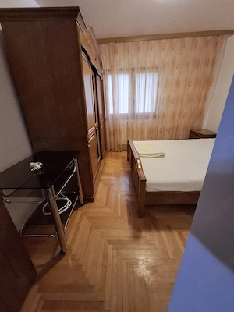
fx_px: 117
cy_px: 156
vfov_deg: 106.2
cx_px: 117
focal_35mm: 13
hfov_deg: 89.9
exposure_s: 1/25
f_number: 2.2
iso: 250
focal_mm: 1.74
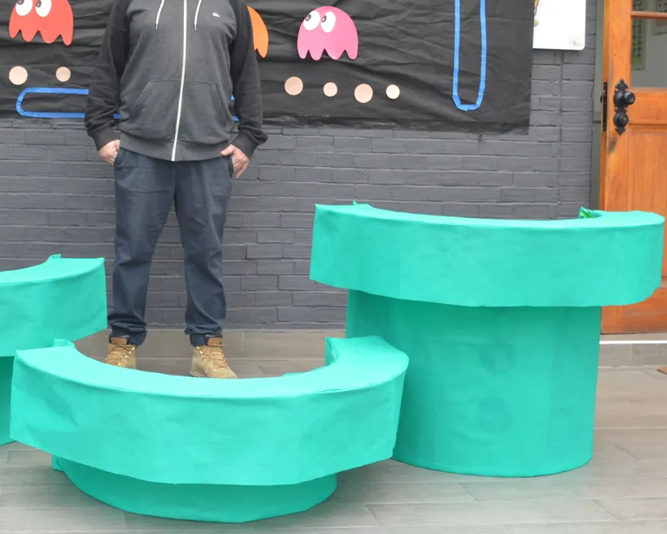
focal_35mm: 51
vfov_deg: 29.4
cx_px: 152
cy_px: 154
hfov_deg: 35.7
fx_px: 1007
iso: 400
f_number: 4.5
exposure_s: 1/80
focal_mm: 20
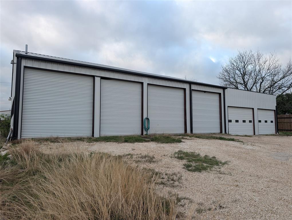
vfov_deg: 56.9
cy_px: 110
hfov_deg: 71.5
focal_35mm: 24
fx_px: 203
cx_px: 146
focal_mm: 6.9
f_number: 1.68
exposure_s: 1/168
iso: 25
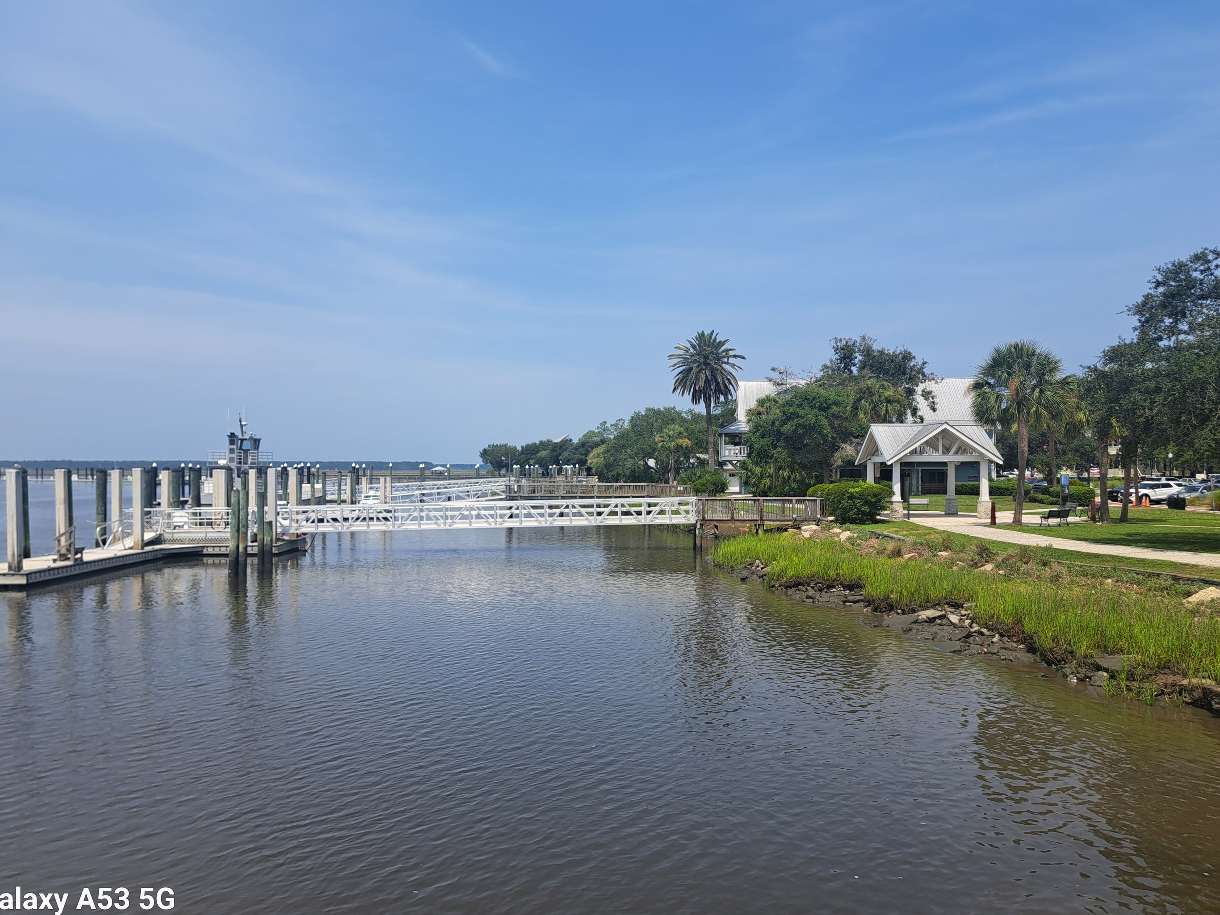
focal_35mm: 27
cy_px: 462
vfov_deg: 51.3
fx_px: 952
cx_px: 600
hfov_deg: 65.3
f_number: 1.8
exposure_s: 1/817
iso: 50
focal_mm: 5.23
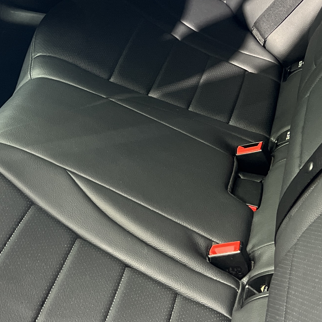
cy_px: 117
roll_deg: -0.1
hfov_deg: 23.6
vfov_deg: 24.2
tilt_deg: -31.9
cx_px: 22
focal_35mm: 71
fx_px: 747
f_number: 1.5
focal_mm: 5.7
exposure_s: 1/33
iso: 500
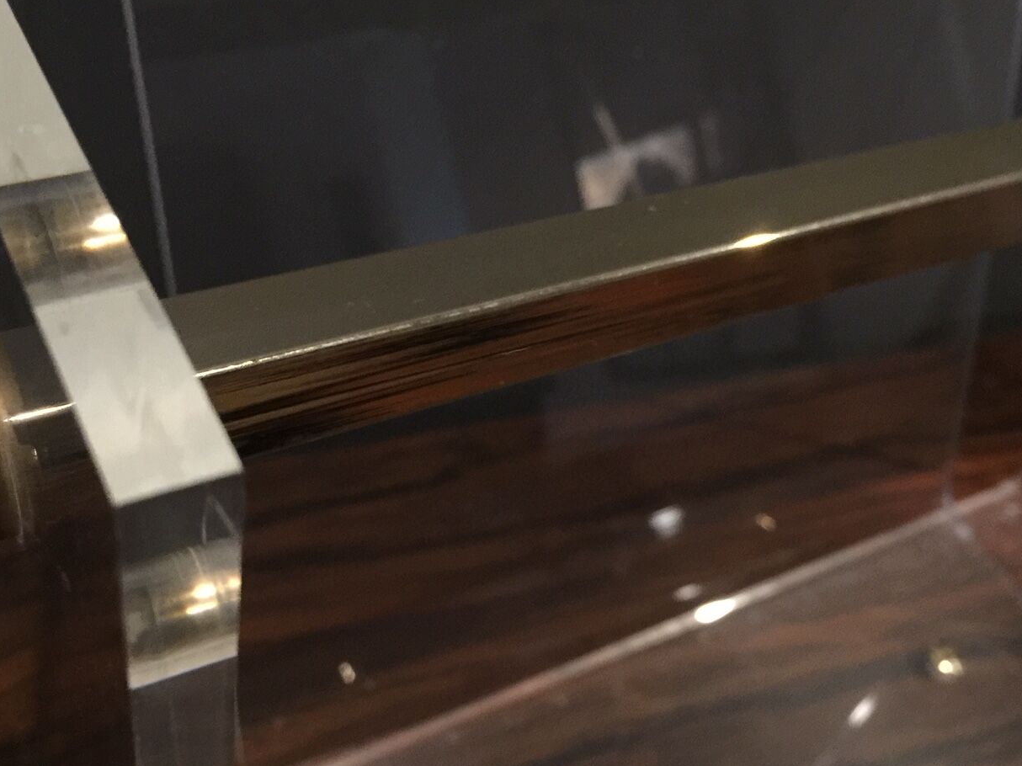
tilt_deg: -44.1
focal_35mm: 39
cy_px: 389
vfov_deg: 36.8
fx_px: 1151
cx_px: 536
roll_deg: -15.0
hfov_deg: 47.9
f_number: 2.2
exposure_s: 1/8
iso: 200
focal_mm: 4.15
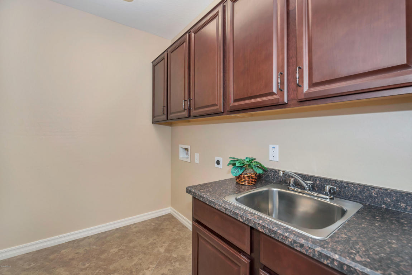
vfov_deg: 77.3
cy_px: 138
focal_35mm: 15
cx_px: 206
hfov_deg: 100.4
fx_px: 172
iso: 640
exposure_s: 1/60
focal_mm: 15
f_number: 4.5
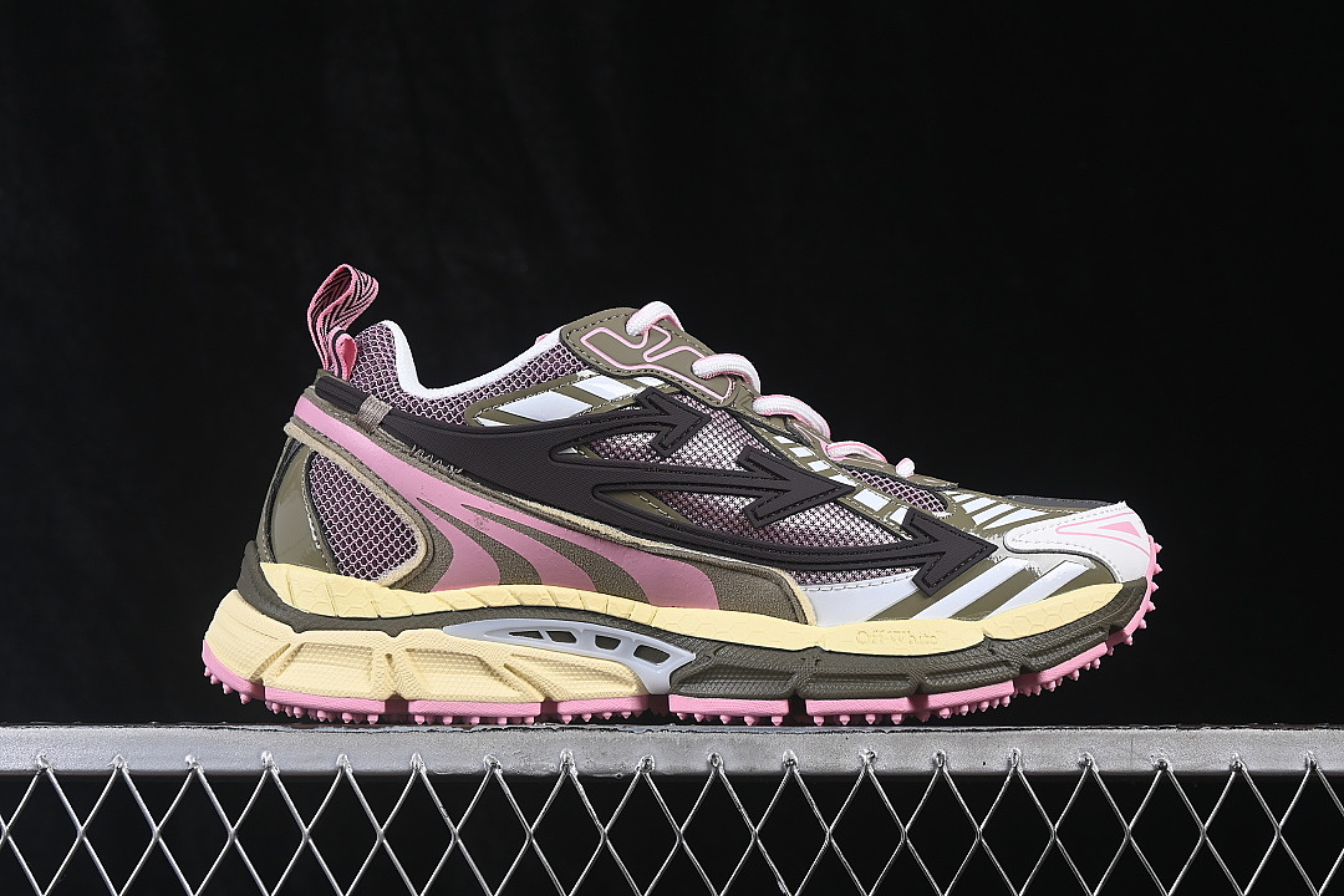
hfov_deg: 27.0
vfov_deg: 18.2
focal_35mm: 75
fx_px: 2800
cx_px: 672
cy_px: 448
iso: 160
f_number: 8
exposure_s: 1/80
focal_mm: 50
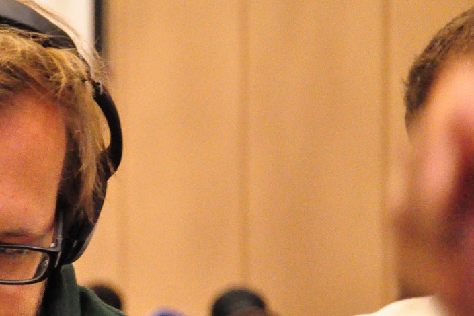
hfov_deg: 8.4
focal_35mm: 242
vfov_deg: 5.7
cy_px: 307
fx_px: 3186
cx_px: -67
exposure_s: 1/50
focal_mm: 70
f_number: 5.3
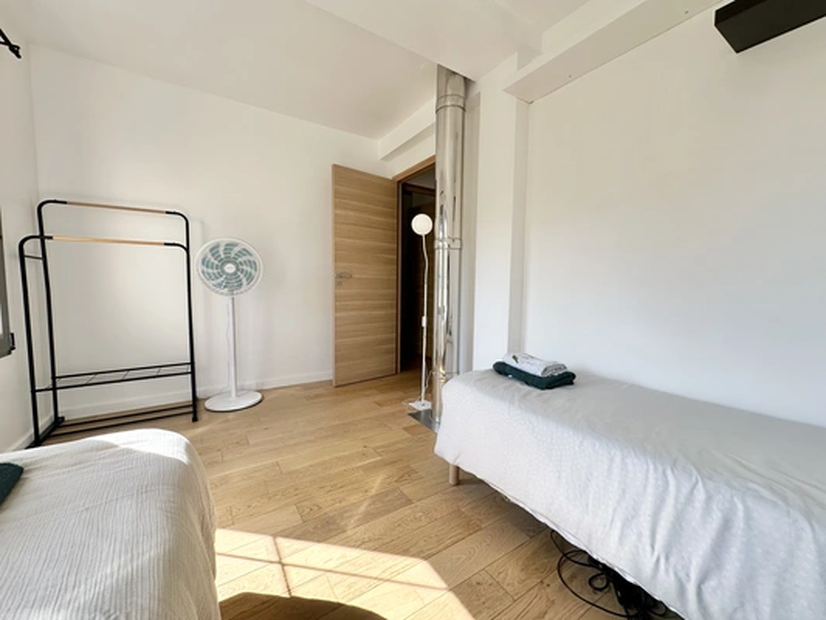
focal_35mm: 14
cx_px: 413
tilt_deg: -3.9
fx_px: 334
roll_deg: -0.9
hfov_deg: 102.1
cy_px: 310
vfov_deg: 85.7
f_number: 2.2
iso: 40
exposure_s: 1/157
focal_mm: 2.22
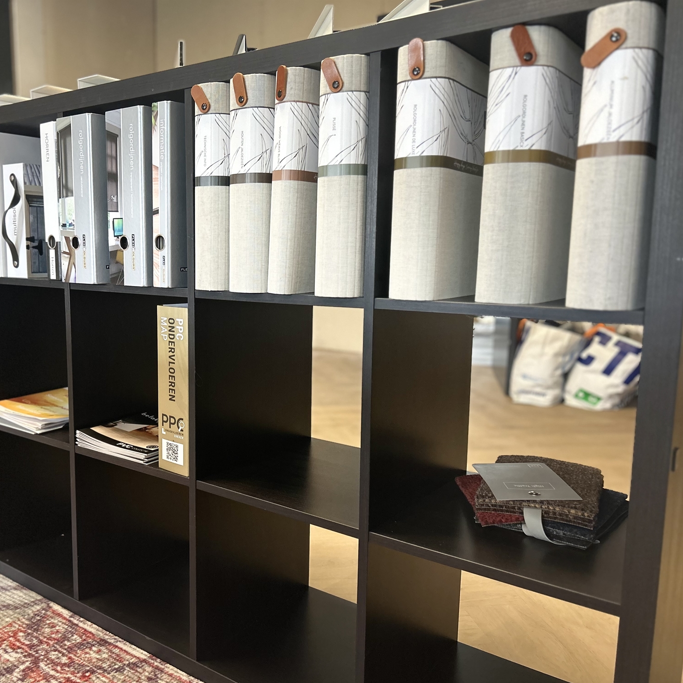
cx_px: 231
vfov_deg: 52.5
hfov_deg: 51.6
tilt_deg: -8.8
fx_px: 692
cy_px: 345
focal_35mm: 31
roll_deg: +0.0
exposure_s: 1/50
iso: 200
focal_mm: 5.7
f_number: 1.5
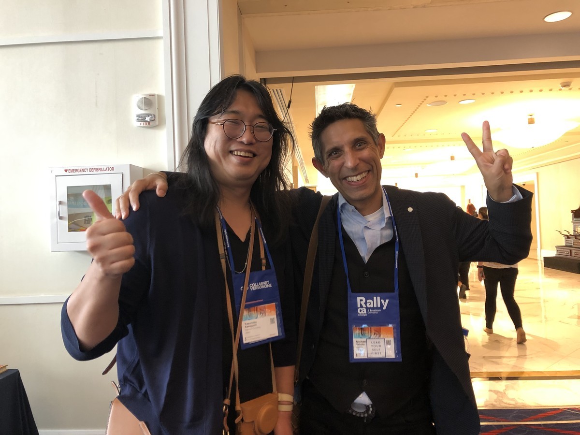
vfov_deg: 49.7
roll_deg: +2.0
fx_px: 469
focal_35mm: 28
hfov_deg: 63.4
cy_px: 218
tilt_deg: +0.1
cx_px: 290
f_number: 1.8
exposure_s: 1/15
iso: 64
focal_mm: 3.99
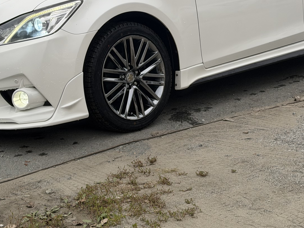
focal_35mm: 89
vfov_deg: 16.4
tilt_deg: -6.1
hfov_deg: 22.0
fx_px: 782
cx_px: 158
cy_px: 32
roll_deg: +2.2
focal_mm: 6.76
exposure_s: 1/432
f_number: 1.78
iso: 64
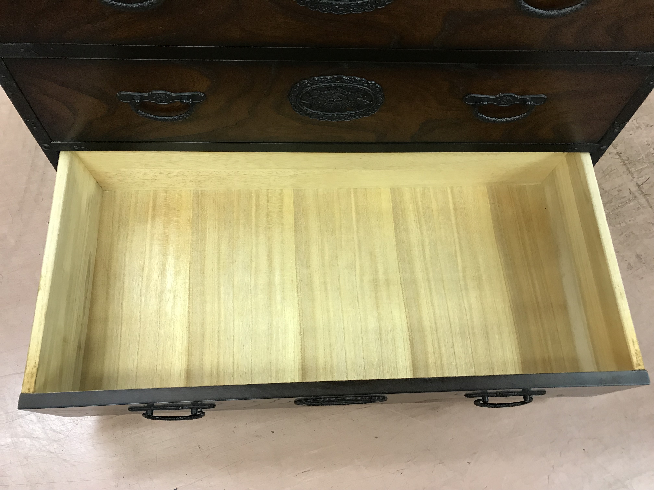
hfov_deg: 63.4
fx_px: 529
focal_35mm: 28
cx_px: 327
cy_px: 245
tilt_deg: -60.3
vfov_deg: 49.7
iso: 50
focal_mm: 3.99
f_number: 1.8
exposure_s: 1/17
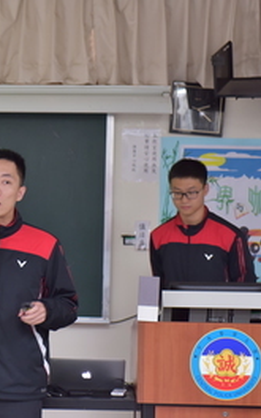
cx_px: -2
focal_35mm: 108
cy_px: 208
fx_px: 1229
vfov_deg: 19.3
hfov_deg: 12.0
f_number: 4
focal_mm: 70
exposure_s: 1/60
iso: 1000
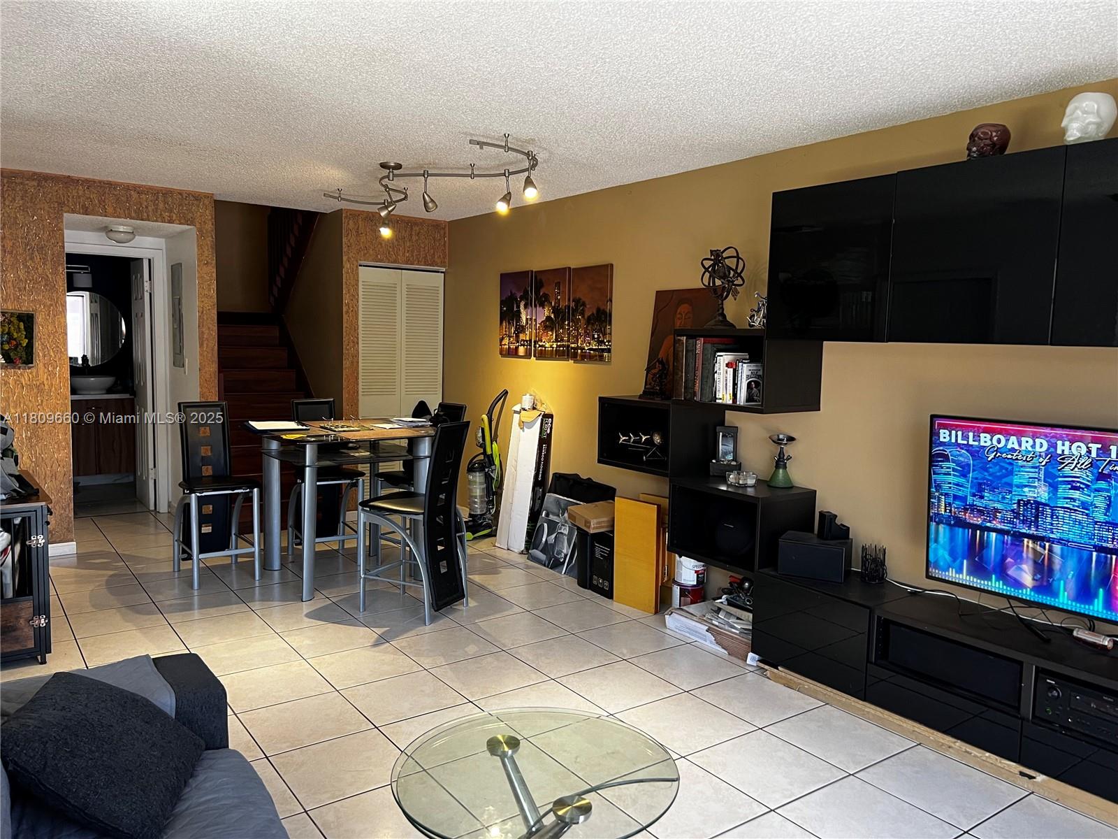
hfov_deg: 67.3
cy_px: 420
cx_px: 559
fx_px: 840
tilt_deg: -4.7
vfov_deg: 53.1
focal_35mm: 26
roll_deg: -1.7
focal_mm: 5.7
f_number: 1.5
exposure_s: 1/60
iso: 100
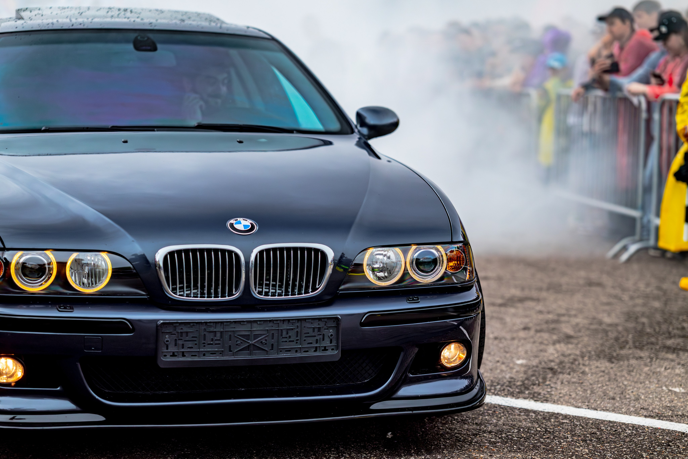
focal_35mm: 87
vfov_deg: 15.7
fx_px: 1662
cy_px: 230
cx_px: 344
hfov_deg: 23.4
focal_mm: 85
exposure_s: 1/640
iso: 800
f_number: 2.2
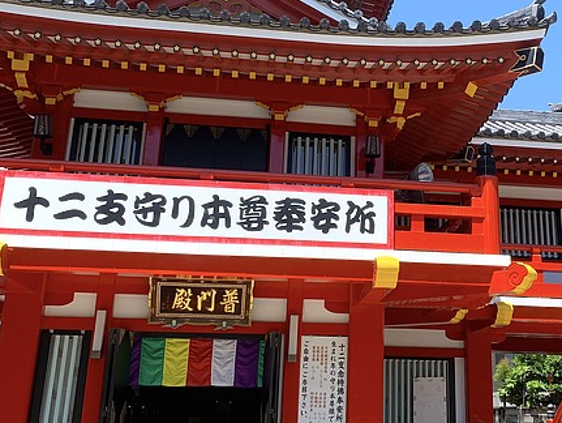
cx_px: 368
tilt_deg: +20.3
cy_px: 166
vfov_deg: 30.8
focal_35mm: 47
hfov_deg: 40.0
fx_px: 764
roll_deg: -0.4
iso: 25
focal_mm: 4.25
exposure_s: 1/1149
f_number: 1.8
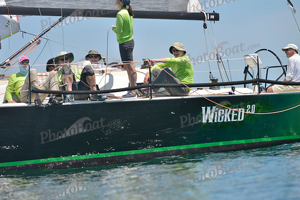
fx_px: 1842
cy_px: 91
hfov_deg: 9.3
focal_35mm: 221
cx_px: 150
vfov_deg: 6.2
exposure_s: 1/2500
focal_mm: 200
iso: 280
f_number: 4
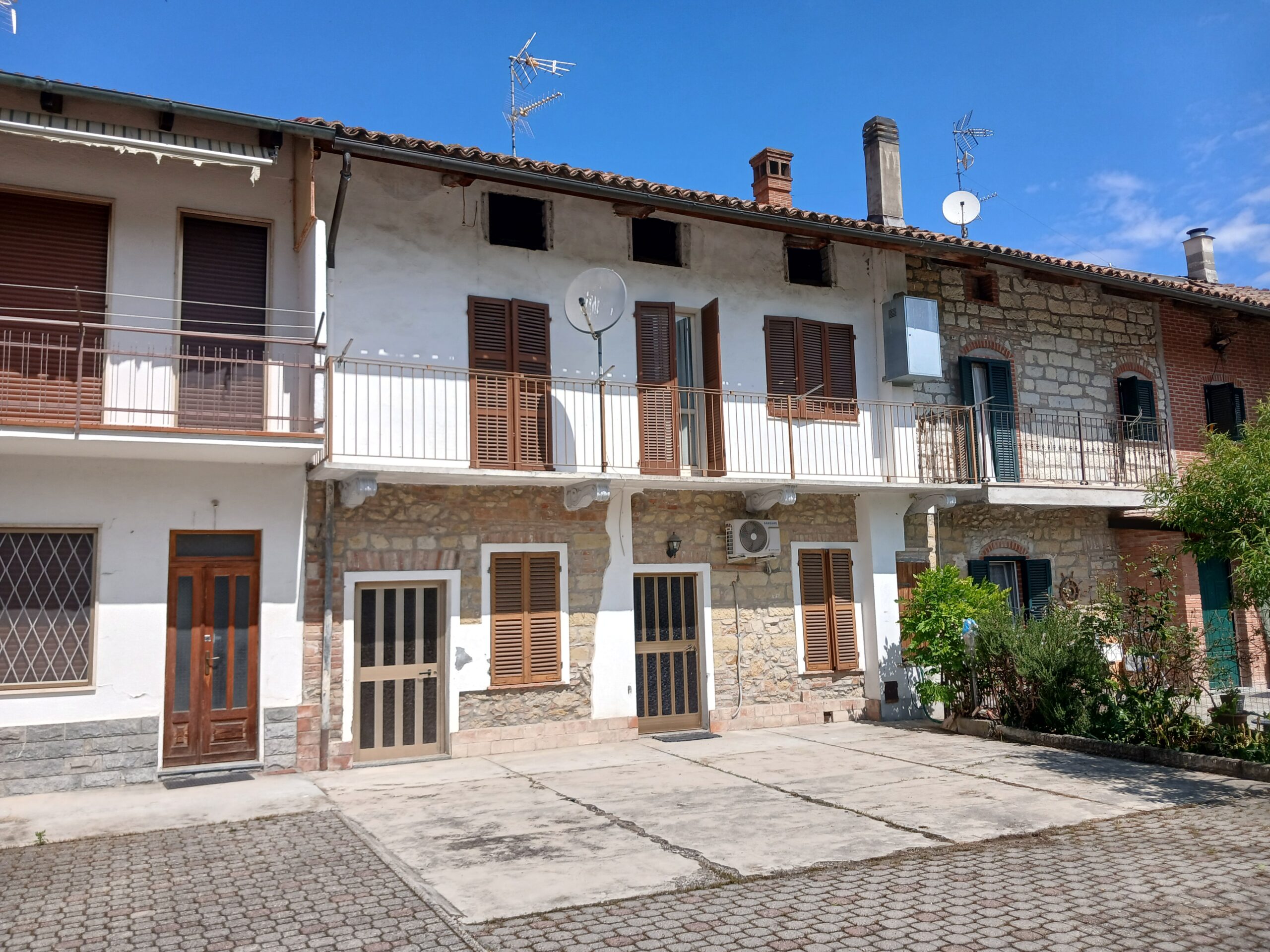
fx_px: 991
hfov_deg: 65.3
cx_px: 635
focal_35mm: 27
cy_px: 476
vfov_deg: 51.4
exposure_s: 1/811
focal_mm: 3.98
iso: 20
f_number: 1.8
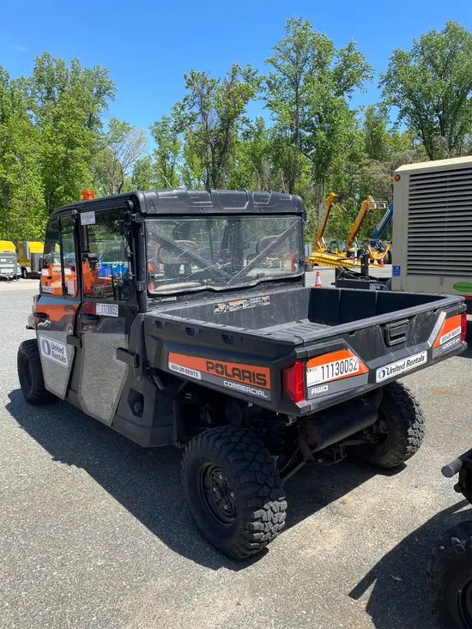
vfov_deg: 67.3
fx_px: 473
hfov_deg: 53.1
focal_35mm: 26
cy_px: 314
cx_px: 236
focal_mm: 4.2
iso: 32
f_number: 1.6
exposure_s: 1/1595
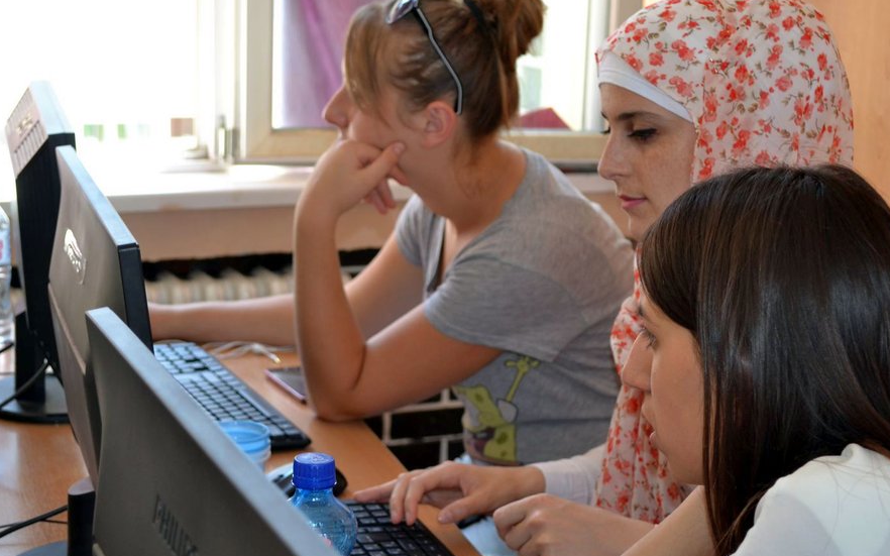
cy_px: 335
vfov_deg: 18.3
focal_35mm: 71
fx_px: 1722
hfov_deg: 29.0
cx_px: 478
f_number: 5.3
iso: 400
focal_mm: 40
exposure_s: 1/100
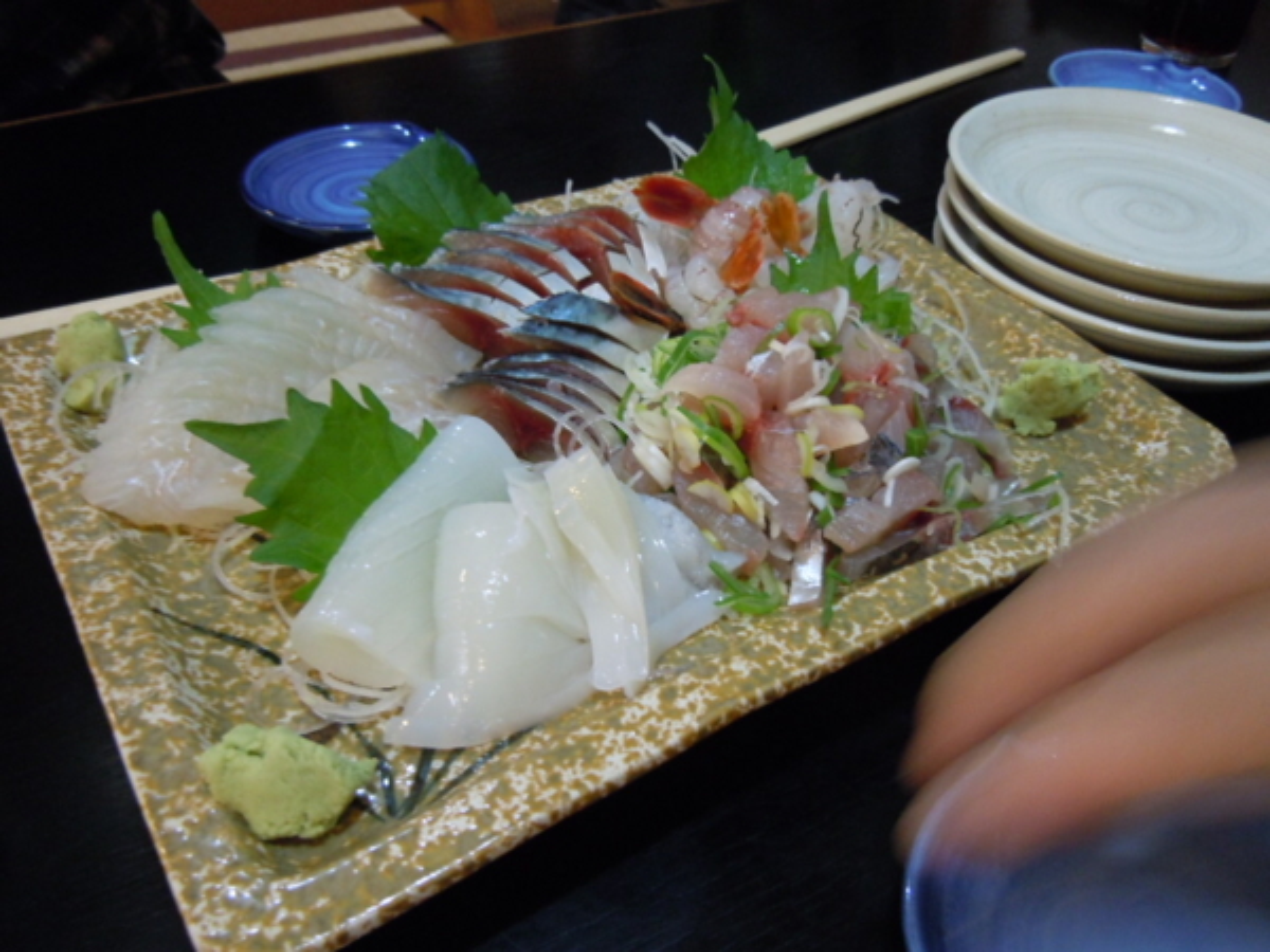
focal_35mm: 30
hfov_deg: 60.0
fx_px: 1101
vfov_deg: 46.8
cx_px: 635
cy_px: 476
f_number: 3.5
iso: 400
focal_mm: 5.4
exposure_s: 1/6
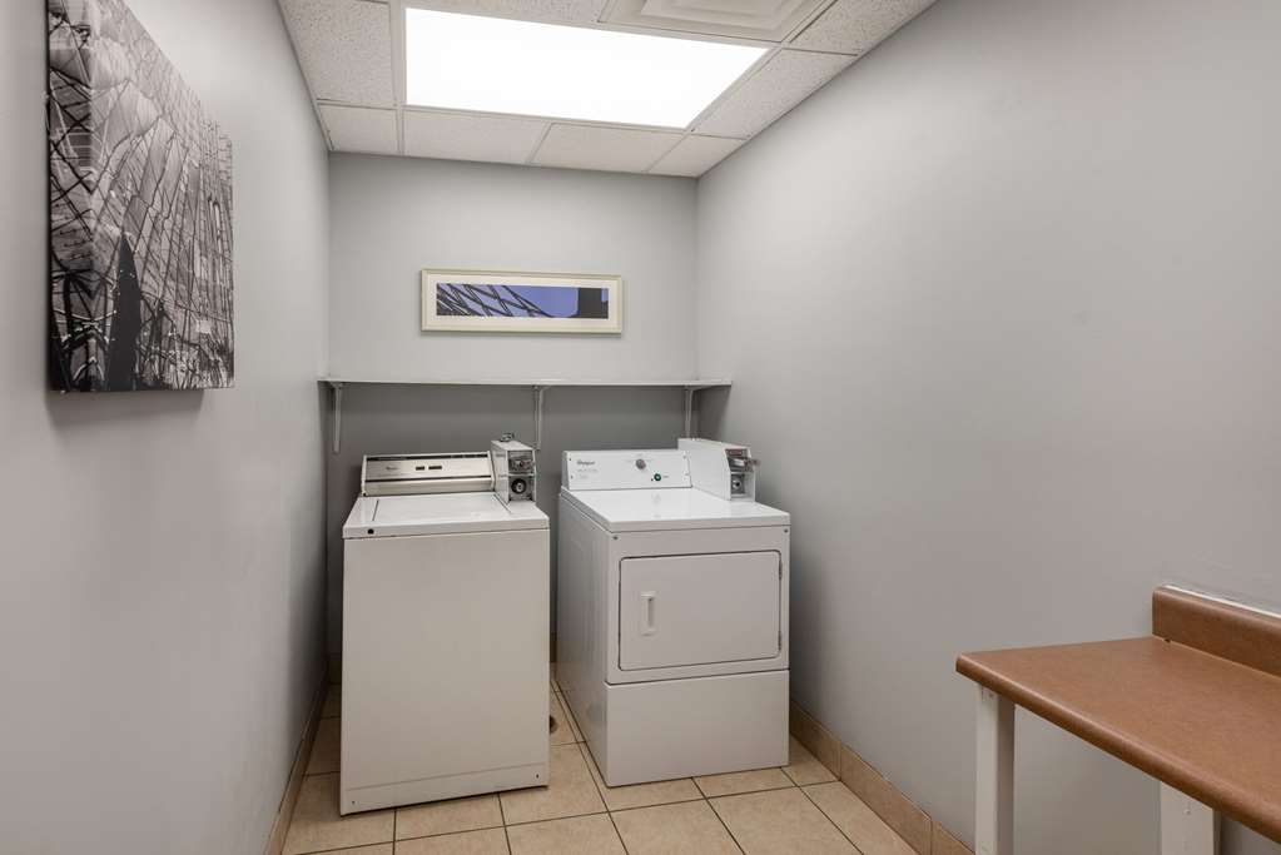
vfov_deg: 81.3
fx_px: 498
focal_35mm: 14
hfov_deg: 104.2
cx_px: 640
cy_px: 428
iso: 400
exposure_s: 1/400
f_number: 8
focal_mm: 14
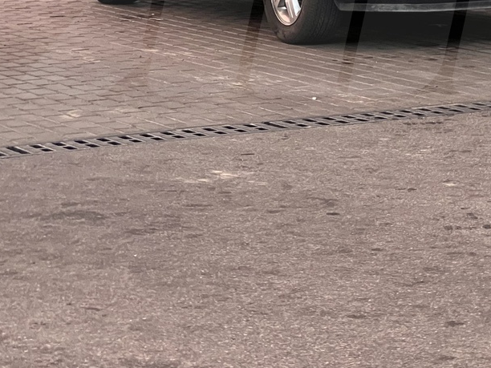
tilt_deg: -5.0
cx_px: 393
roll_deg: +1.3
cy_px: 9
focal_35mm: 151
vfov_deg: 9.8
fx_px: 2142
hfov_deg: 13.0
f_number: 2.8
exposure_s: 1/41
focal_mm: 9
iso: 800
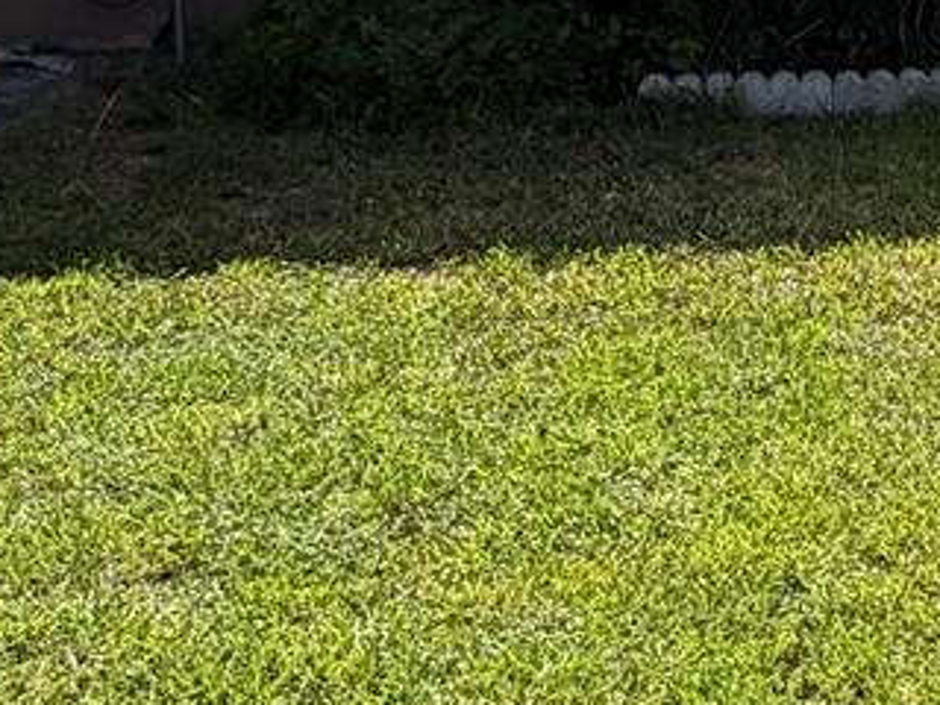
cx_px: 852
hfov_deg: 26.8
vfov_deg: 19.3
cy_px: -223
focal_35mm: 70
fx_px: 1901
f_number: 2.2
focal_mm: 2.22
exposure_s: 1/1285
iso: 25
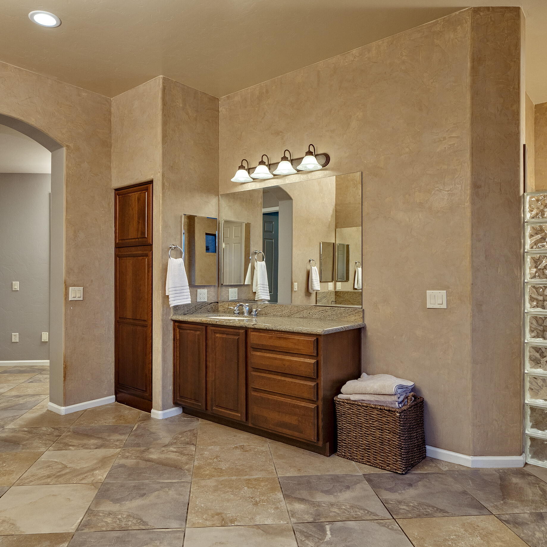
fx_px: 393
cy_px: 270
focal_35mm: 22
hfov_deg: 69.5
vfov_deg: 69.6
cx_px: 255
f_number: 5.6
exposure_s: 1/50
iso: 200
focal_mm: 17
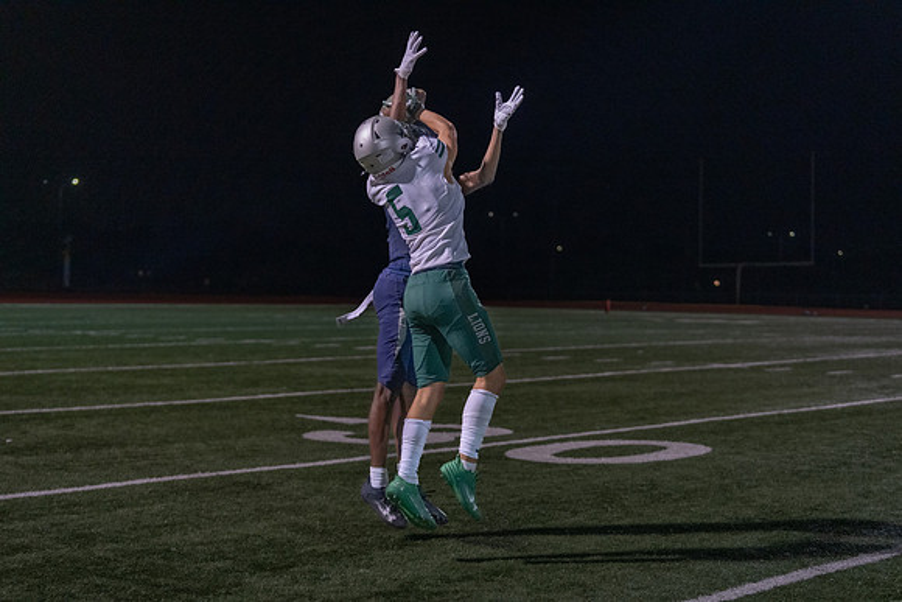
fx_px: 1754
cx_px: 451
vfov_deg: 19.5
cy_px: 301
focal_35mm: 70
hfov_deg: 28.8
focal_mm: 70
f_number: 3.2
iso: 6400
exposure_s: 1/1000
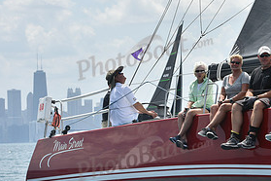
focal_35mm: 208
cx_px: 264
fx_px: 1566
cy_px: 92
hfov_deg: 9.8
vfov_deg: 6.6
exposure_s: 1/1250
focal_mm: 100
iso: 250
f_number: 7.1
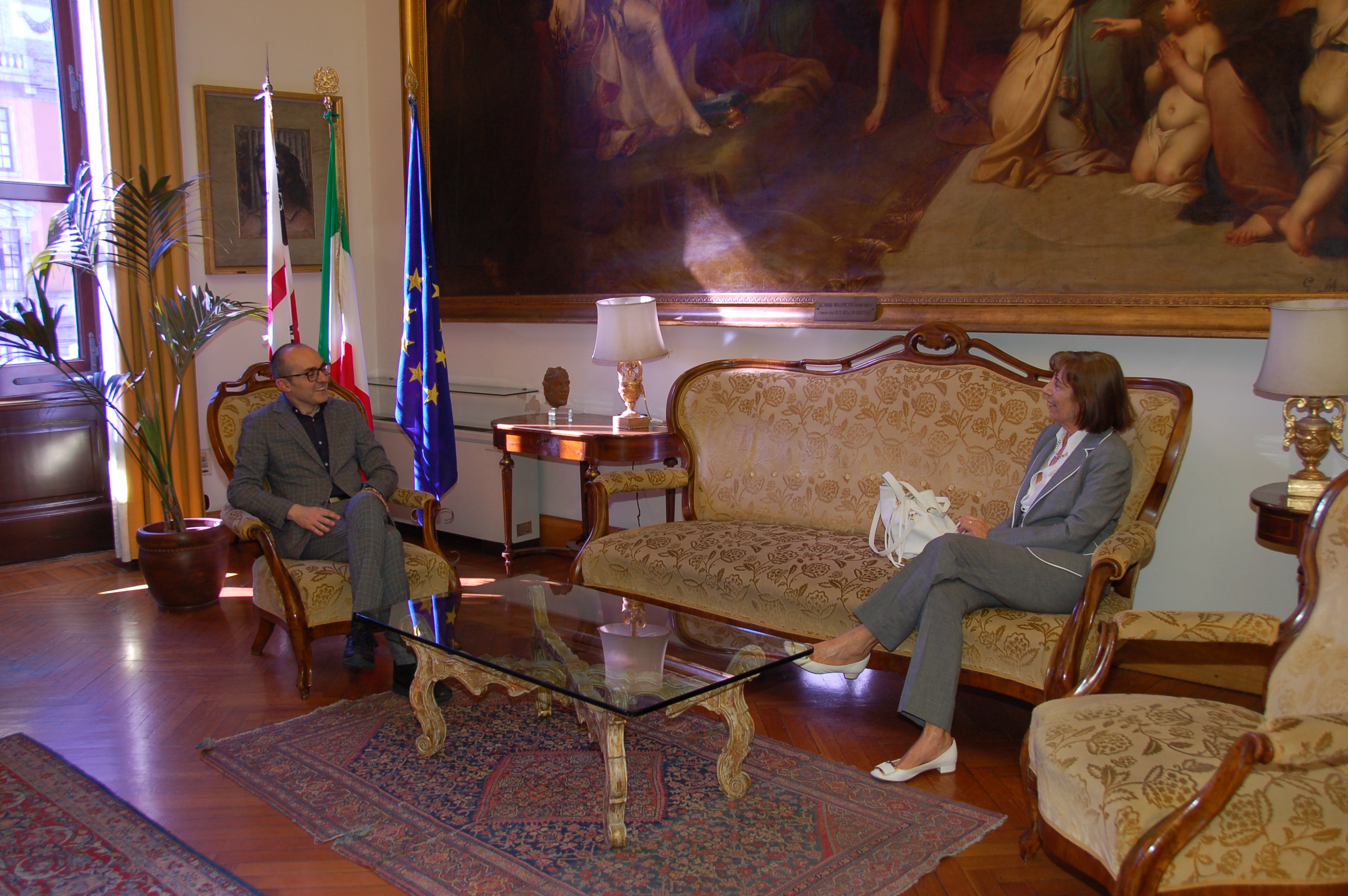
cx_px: 674
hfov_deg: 57.3
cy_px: 448
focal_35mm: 33
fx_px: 1235
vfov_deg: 39.9
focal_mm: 22
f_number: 4
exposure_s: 1/60
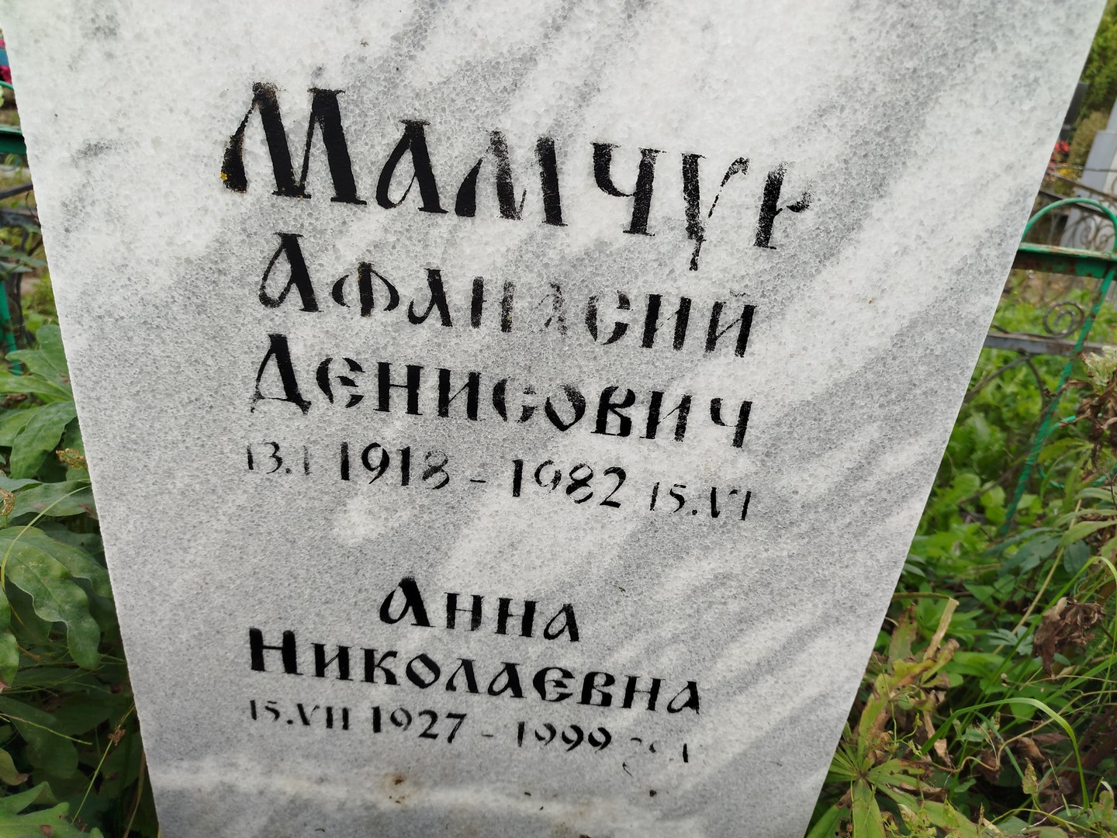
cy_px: 419
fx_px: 774
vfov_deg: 56.8
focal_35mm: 24
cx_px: 558
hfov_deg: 71.6
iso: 50
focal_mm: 5.31
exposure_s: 1/235
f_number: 1.7
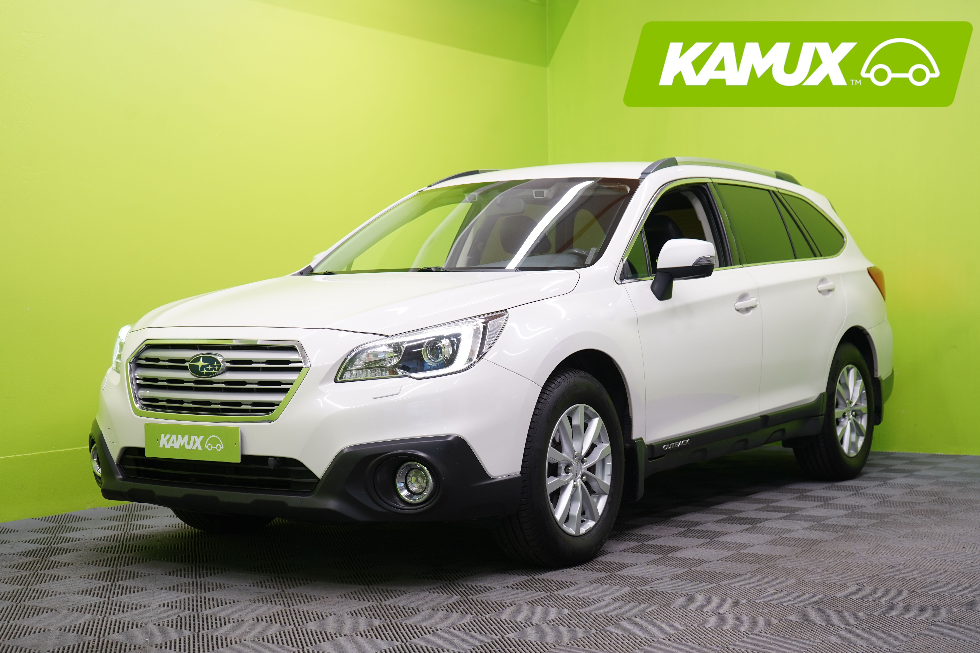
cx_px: 499
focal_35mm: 53
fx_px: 1443
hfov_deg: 37.5
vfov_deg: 25.5
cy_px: 322
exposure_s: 1/30
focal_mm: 52
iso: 400
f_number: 5
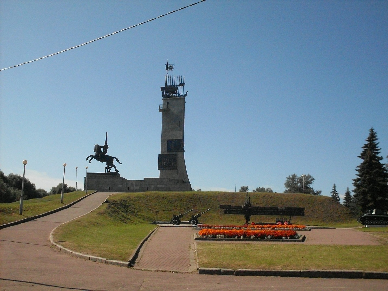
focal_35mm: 38
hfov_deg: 49.0
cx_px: 194
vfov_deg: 37.7
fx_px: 426
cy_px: 146
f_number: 8.4
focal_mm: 6.3
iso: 400
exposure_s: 1/1500
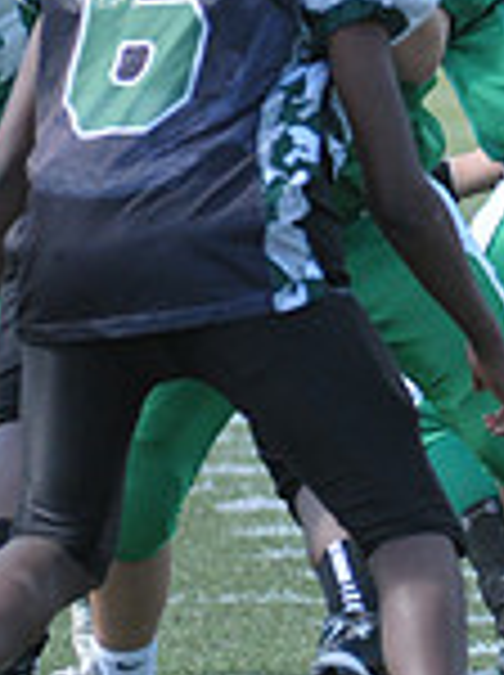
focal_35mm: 1340
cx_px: 1210
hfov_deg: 1.1
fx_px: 26088
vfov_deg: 1.5
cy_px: 47
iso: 640
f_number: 4
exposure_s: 1/1000
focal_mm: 240
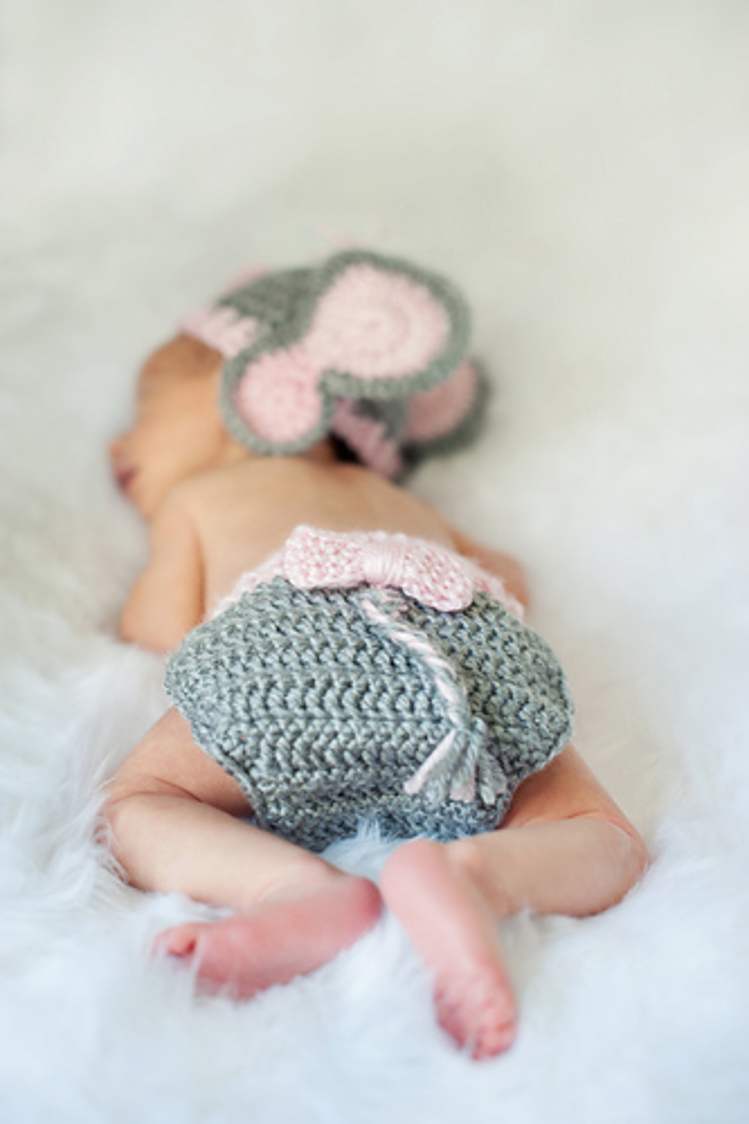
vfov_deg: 39.6
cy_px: 562
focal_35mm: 50
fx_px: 1561
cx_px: 374
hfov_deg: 27.0
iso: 640
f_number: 2.8
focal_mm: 50
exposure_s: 1/160
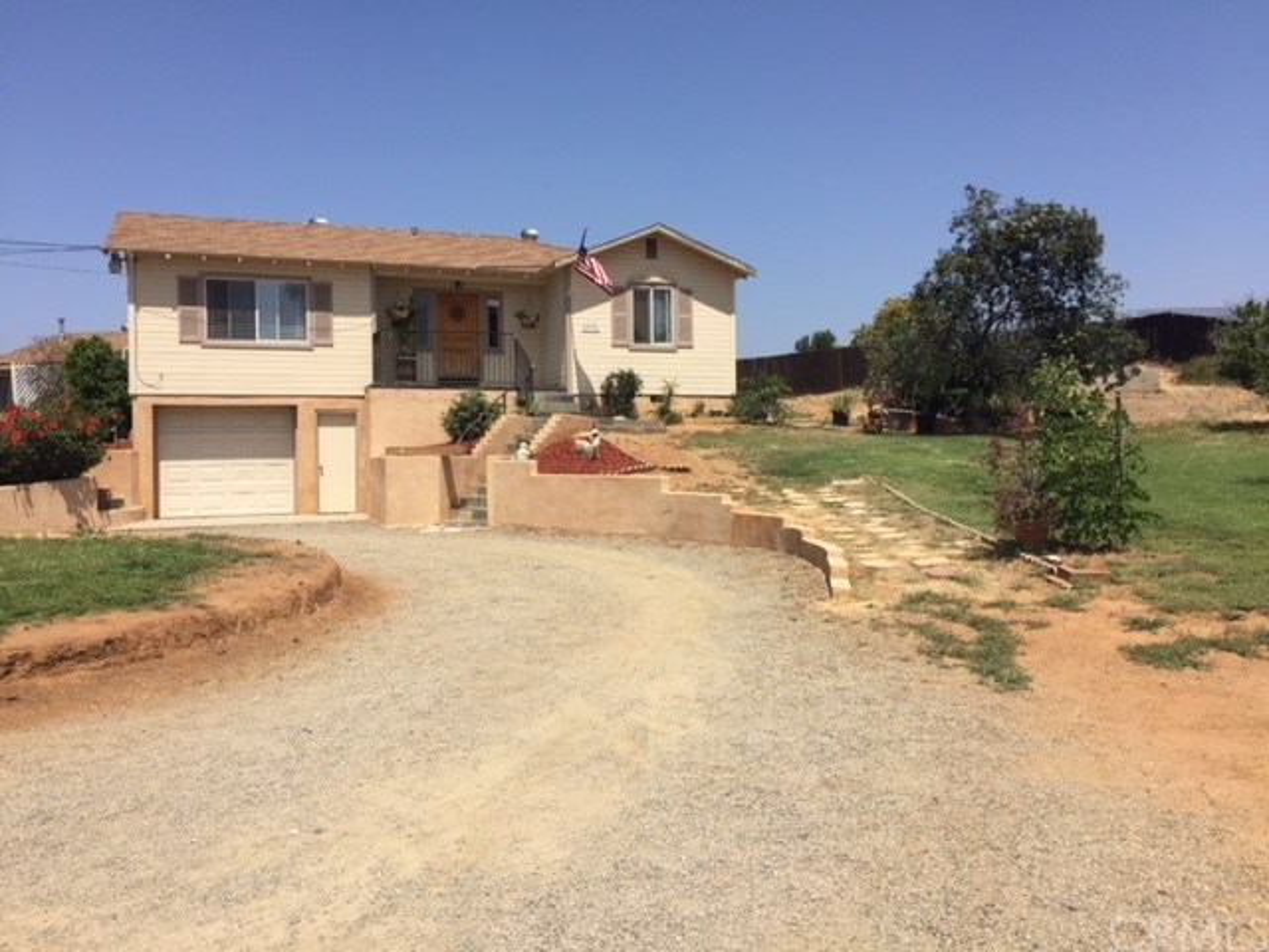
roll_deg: +0.7
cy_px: 476
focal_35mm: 29
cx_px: 634
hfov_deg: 61.7
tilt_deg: -0.2
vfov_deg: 48.2
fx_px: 1063
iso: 32
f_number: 2.2
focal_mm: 4.15
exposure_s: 1/2639
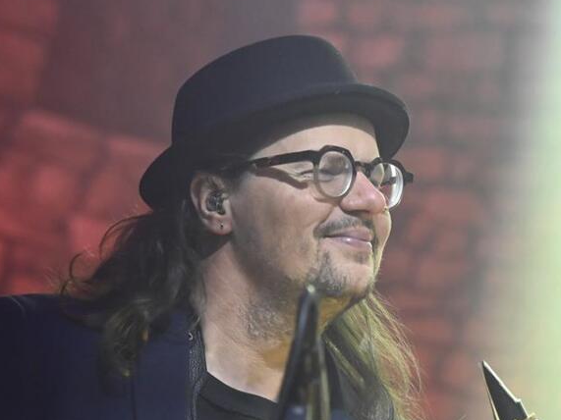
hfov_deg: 5.9
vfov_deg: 4.4
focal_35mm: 334
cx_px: 279
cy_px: 213
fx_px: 5412
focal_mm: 200
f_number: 5
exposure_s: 1/400
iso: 8000
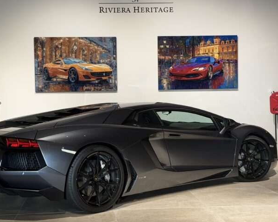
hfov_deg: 31.4
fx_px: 494
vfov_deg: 25.4
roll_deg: +1.9
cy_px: 100
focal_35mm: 60
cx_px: 124
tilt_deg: +0.0
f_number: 1.78
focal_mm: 6.76
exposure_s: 1/60
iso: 160
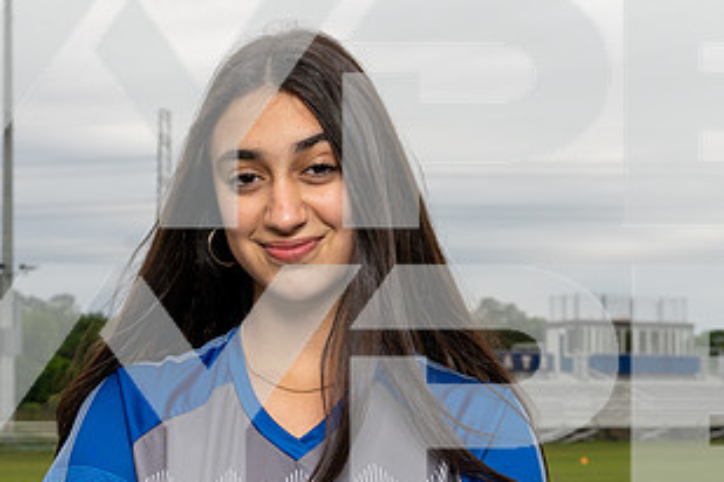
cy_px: 390
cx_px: 305
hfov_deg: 26.3
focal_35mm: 77
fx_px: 1548
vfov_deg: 17.6
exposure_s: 1/250
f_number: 7.1
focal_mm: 41
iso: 250
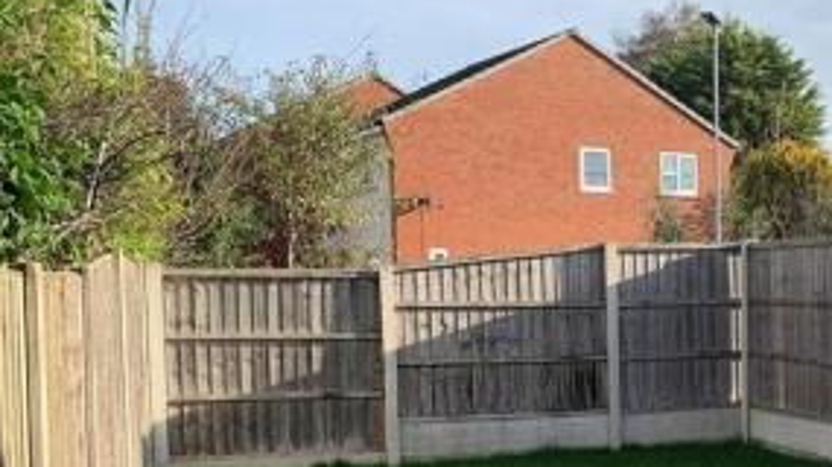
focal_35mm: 58
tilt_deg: -5.6
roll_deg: -0.5
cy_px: 416
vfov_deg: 20.3
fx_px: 1279
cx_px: 758
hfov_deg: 34.0
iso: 25
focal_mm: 4.25
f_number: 1.8
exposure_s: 1/1054
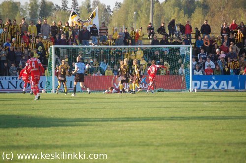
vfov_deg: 4.6
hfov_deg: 6.9
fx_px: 2047
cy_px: 82
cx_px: 123
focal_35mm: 300
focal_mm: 200
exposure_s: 1/500
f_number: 5.6
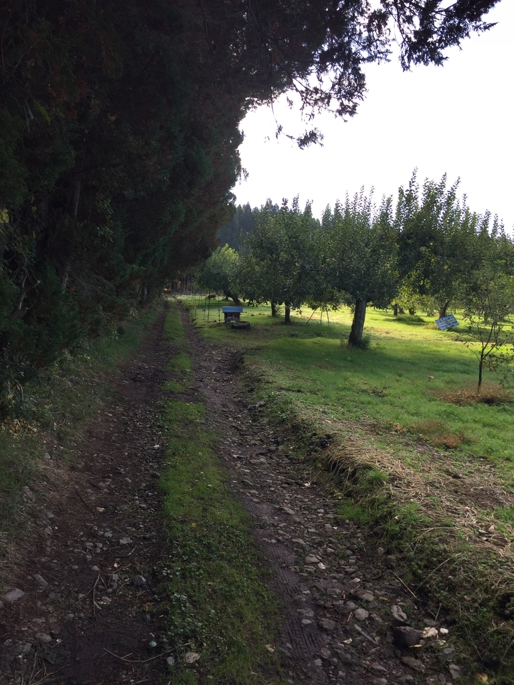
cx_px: 257
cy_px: 342
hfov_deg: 48.2
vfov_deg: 61.7
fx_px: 574
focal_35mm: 29
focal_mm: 4.15
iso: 32
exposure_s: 1/353
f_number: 2.2
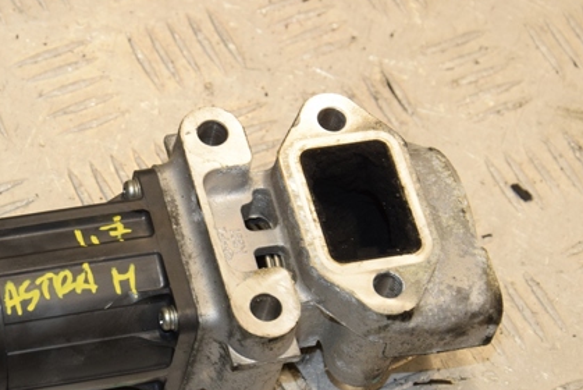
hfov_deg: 13.5
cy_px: 254
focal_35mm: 151
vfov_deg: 9.1
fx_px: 2447
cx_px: 161
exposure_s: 1/200
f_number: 8
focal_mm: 66
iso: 800
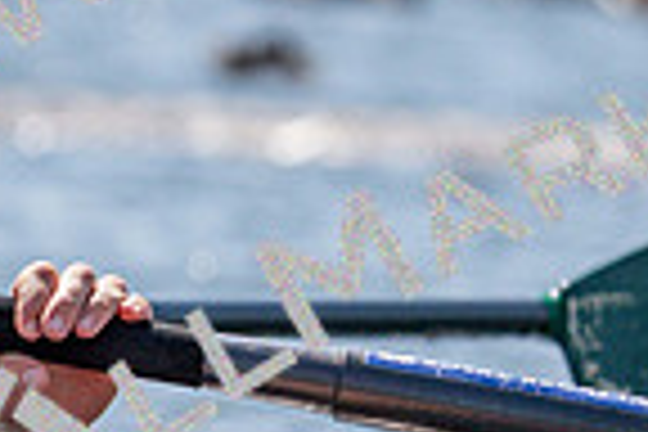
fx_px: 23128
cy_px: 155
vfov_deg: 1.1
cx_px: -418
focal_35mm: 1285
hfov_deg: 1.6
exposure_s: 1/2000
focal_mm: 318
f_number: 6.3
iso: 320
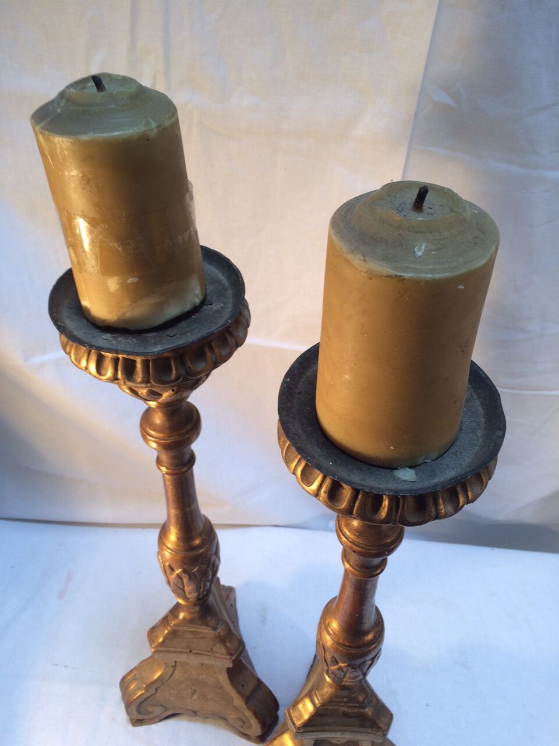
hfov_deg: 48.2
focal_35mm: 29
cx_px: 280
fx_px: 624
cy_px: 373
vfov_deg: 61.7
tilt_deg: -45.0
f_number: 2.2
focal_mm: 4.15
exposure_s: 1/50
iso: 40
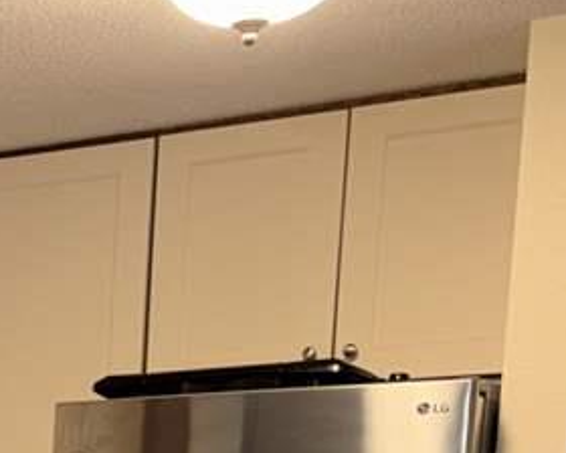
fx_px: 1943
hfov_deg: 14.3
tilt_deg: -6.4
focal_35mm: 116
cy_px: 829
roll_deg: +0.3
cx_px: -501
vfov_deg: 12.1
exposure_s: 1/24
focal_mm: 5.96
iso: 50
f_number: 1.6
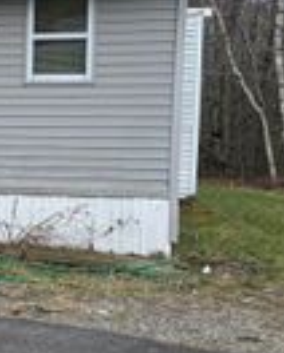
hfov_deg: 12.8
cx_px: -375
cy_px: 156
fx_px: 1006
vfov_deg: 19.9
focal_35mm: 96
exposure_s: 1/1550
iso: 64
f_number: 1.6
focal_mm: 5.96
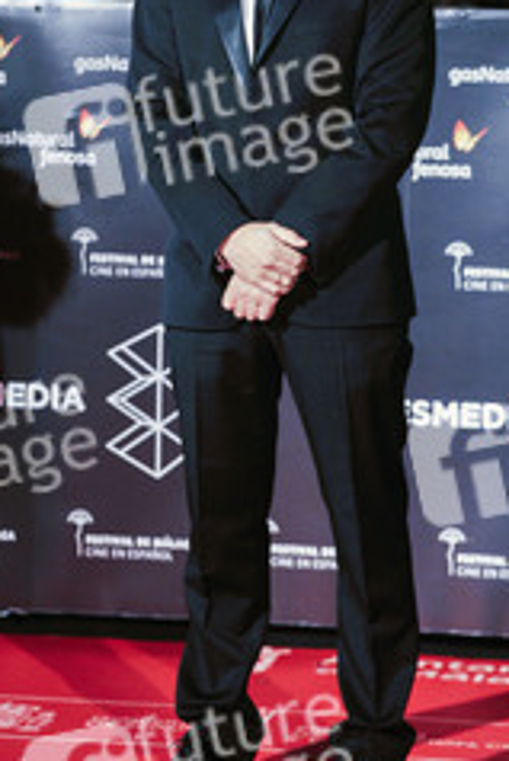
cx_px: 283
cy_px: 291
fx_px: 3918
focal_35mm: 185
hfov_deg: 7.4
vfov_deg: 11.1
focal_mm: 110
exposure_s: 1/250
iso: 800
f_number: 3.2
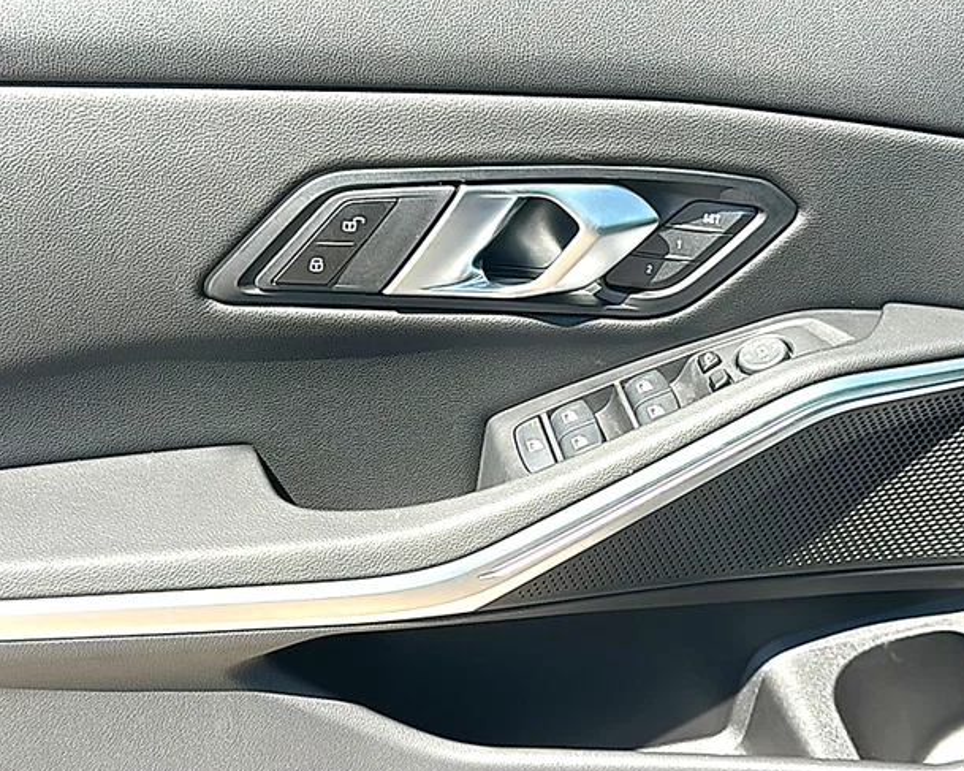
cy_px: 373
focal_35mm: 46
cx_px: 527
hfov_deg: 40.3
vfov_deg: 32.7
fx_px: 1312
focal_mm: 6.86
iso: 80
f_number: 1.78
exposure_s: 1/715
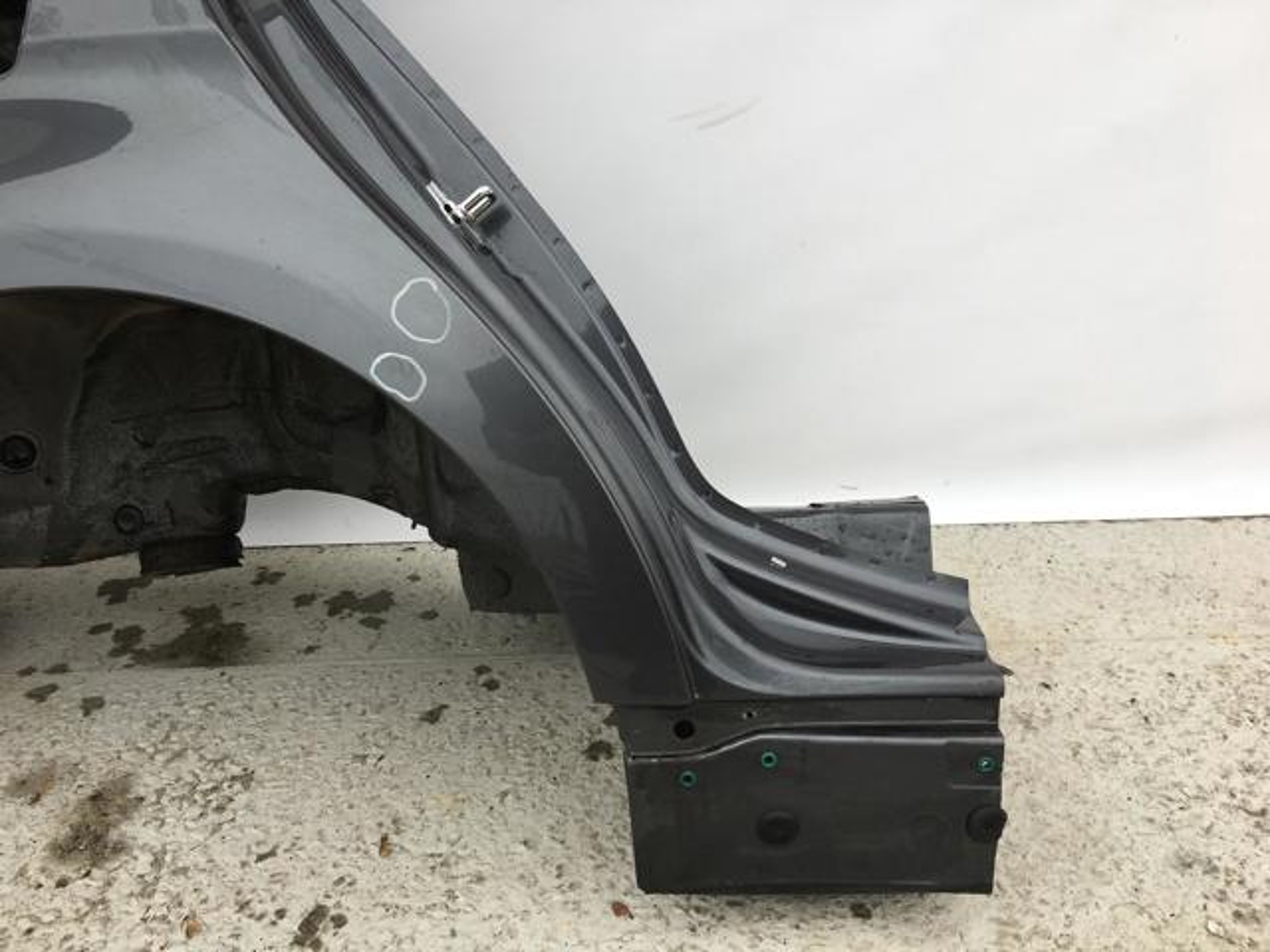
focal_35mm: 29
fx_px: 1064
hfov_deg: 61.7
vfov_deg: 48.2
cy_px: 476
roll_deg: +2.3
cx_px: 635
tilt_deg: -20.9
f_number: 2.2
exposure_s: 1/227
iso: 25
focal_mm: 4.15
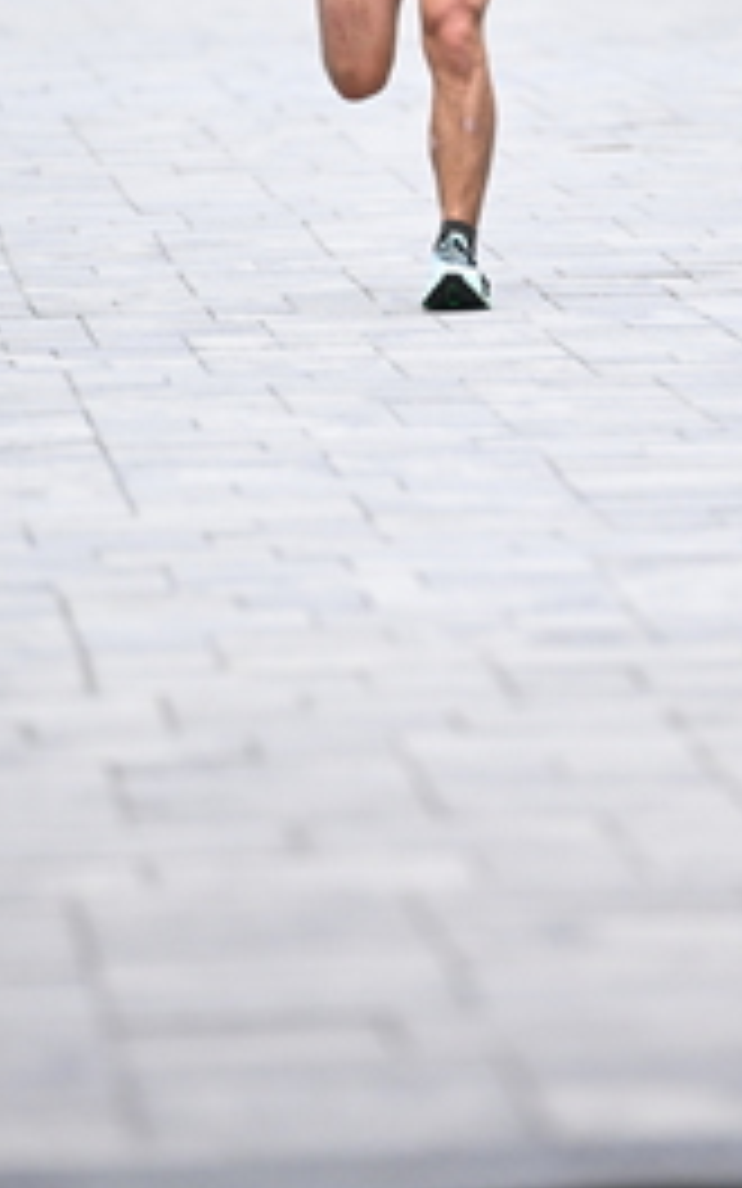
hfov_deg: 3.1
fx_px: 13751
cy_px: 148
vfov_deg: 4.9
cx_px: 447
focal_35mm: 425
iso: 1250
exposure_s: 1/1250
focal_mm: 200
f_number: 2.8
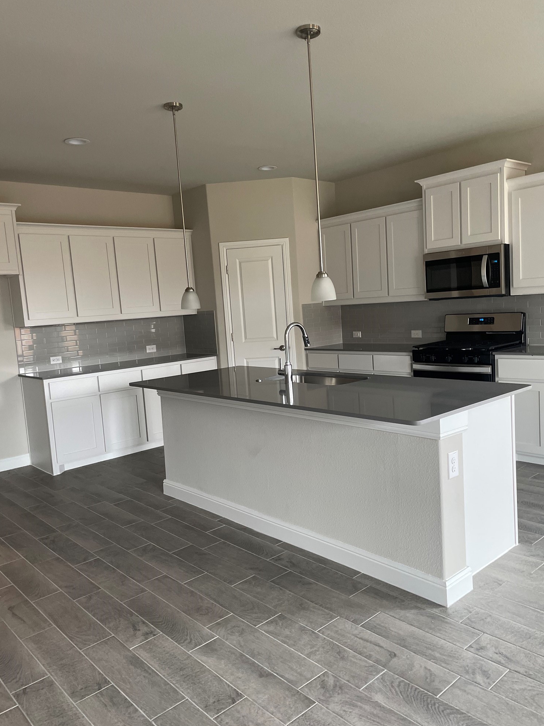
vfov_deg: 65.3
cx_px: 269
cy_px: 366
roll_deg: +4.8
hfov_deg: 51.4
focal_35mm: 27
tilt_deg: -4.3
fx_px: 566
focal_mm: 4.2
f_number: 1.6
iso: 200
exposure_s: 1/60
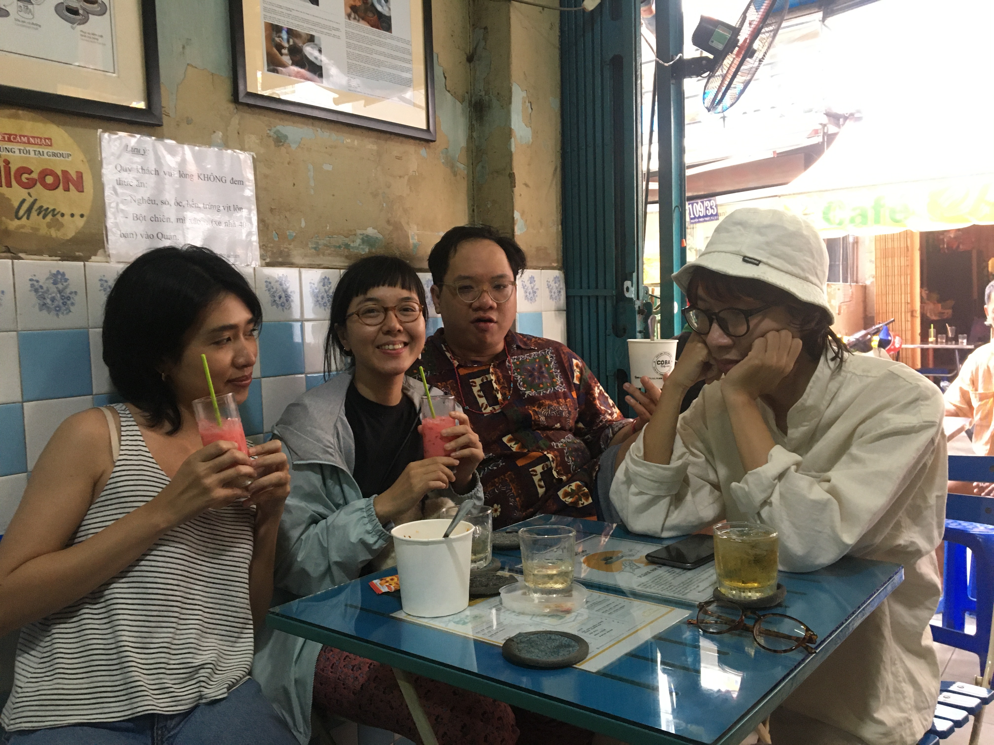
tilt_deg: -4.1
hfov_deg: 61.7
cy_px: 372
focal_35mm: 29
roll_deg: +2.9
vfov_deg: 48.2
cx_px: 497
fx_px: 833
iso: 200
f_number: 2.2
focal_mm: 4.15
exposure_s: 1/33
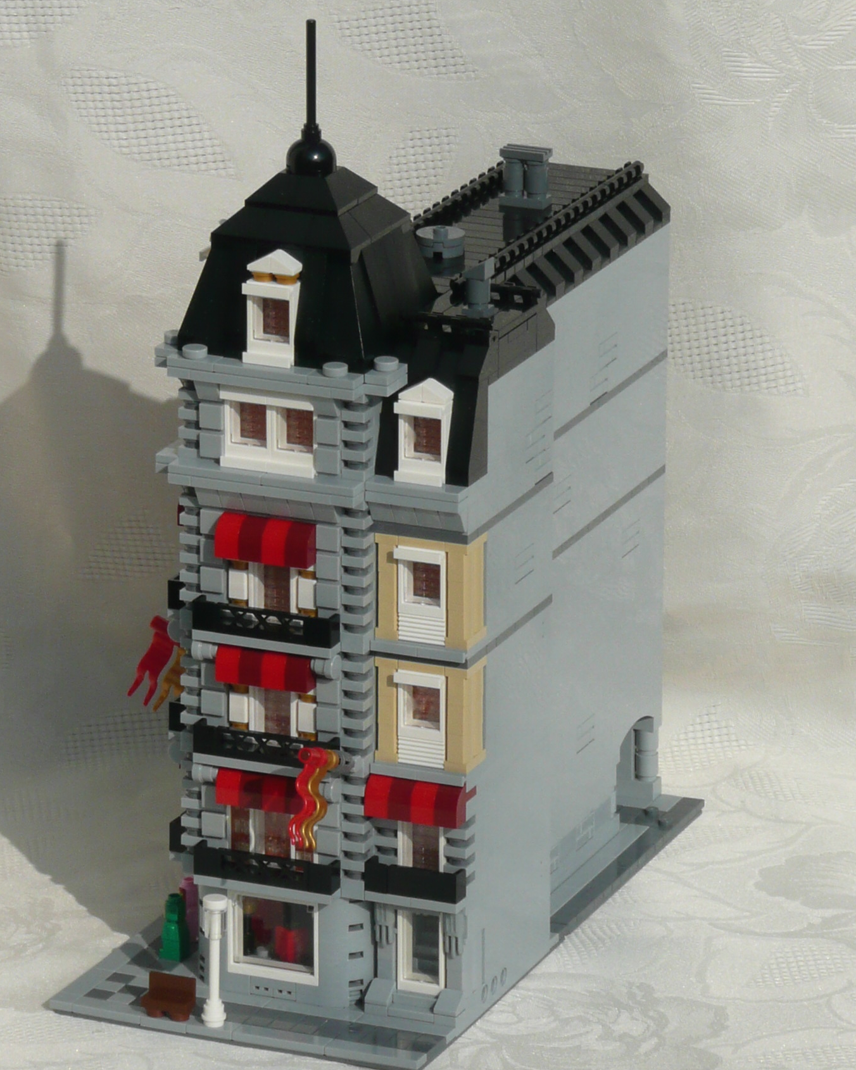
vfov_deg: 8.9
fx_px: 6872
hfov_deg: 7.1
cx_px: 429
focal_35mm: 217
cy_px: 535
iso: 100
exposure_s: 1/320
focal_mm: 20.9
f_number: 11
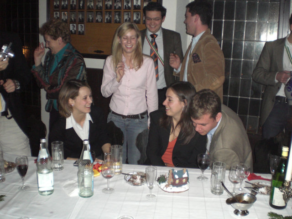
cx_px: 146
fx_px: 321
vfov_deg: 37.7
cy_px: 110
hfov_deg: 49.0
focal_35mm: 38
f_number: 3.1
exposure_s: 1/60
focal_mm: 6.3
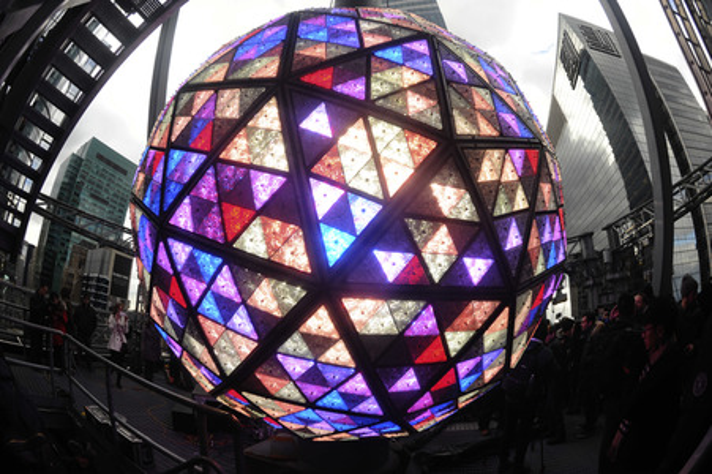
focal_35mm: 16
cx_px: 356
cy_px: 237
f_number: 5.6
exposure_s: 1/640
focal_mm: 16
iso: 500
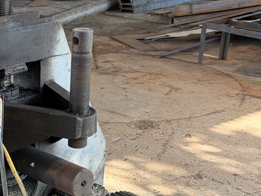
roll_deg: +1.1
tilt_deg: -22.1
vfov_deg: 17.7
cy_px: 171
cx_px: -9
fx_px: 618
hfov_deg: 22.8
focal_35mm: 82
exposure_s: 1/212
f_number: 1.6
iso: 80
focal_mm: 5.96
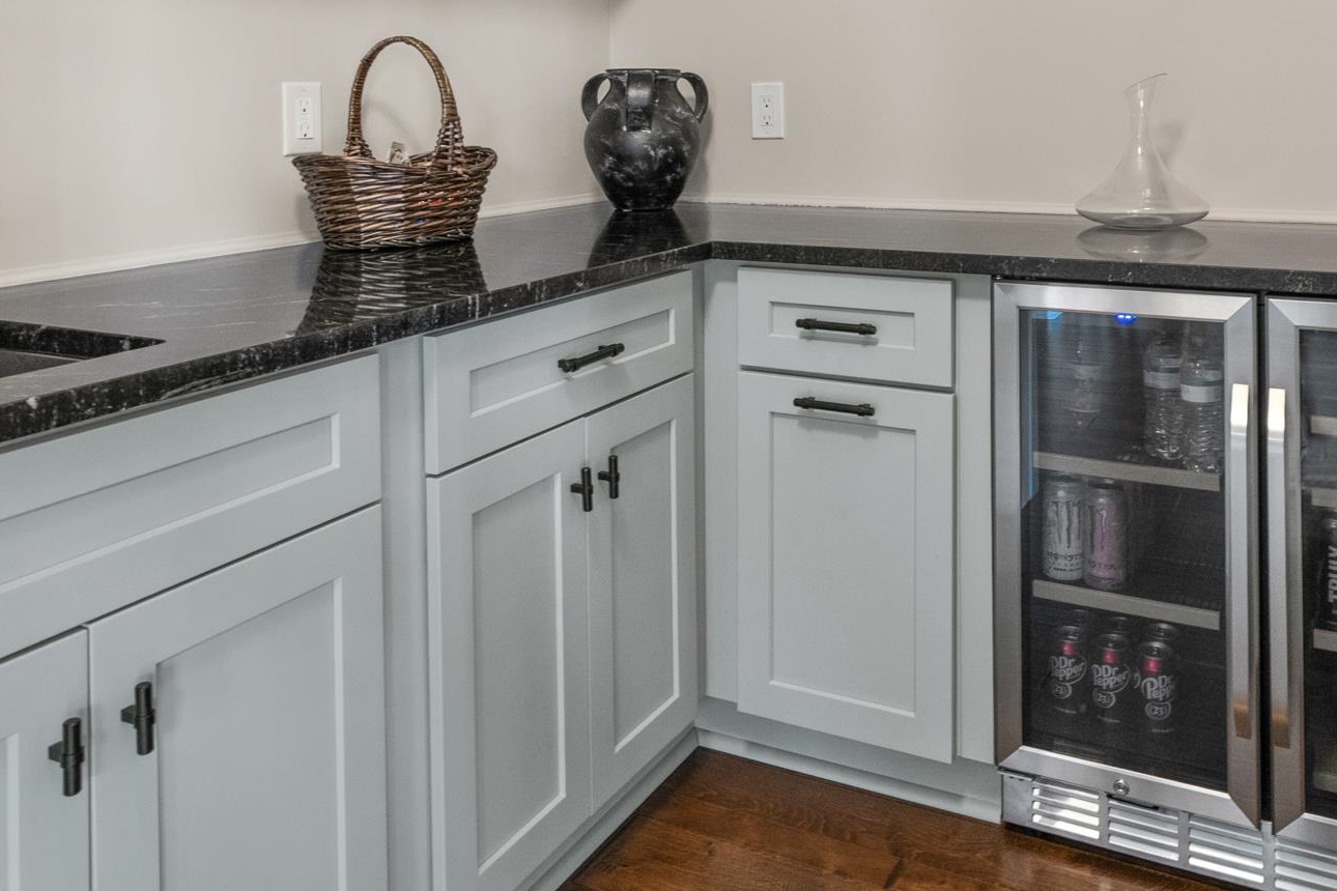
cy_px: 89
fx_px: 1151
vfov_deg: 39.3
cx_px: 801
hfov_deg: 59.8
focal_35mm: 31
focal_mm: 16
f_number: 8
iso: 1000
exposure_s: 1/15
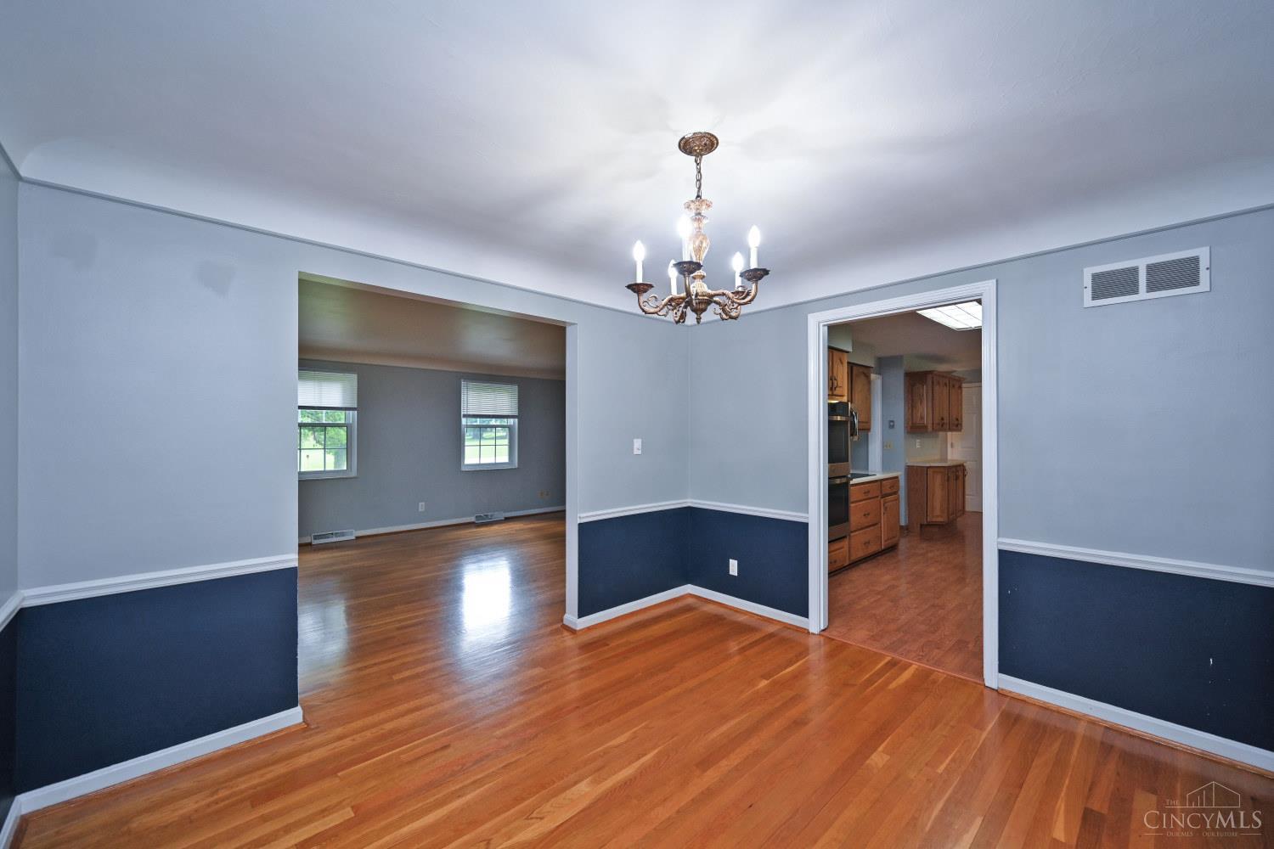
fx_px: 495
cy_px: 424
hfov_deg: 104.3
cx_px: 637
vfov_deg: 81.2
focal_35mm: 14
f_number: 4
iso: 360
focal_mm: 14
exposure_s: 1/60
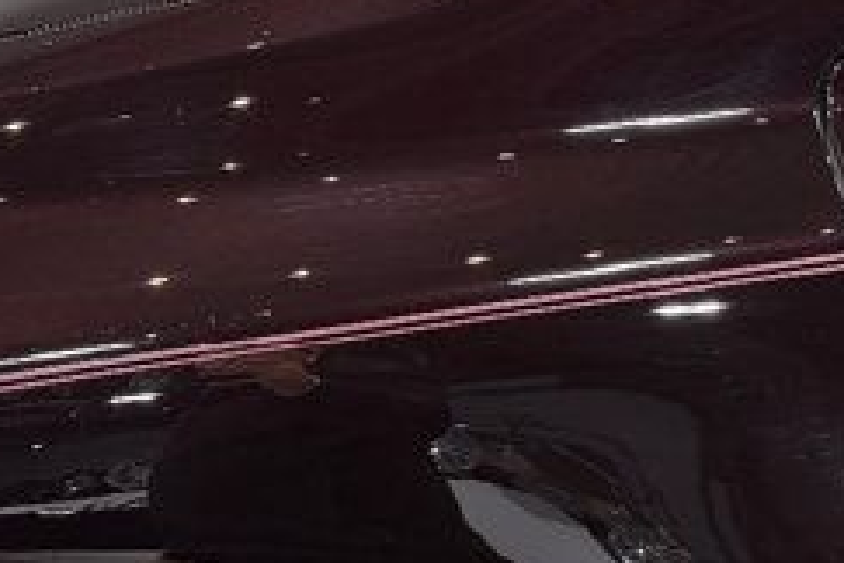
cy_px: 403
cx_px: 580
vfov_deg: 13.0
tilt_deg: -24.1
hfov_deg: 19.4
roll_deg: -0.2
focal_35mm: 105
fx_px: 2461
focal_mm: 6.76
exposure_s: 1/120
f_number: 1.78
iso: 160
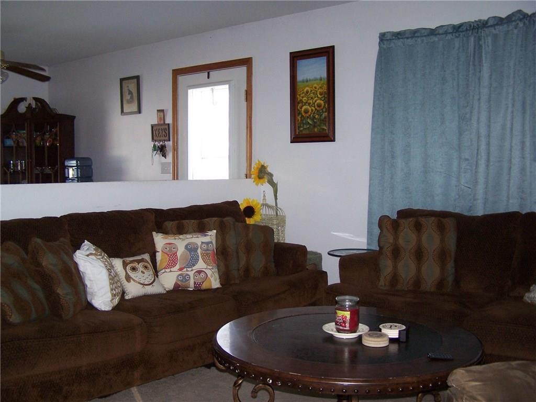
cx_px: 268
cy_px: 201
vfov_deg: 37.7
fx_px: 588
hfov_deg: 49.0
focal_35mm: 38
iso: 140
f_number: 2.8
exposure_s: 1/60
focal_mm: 6.3
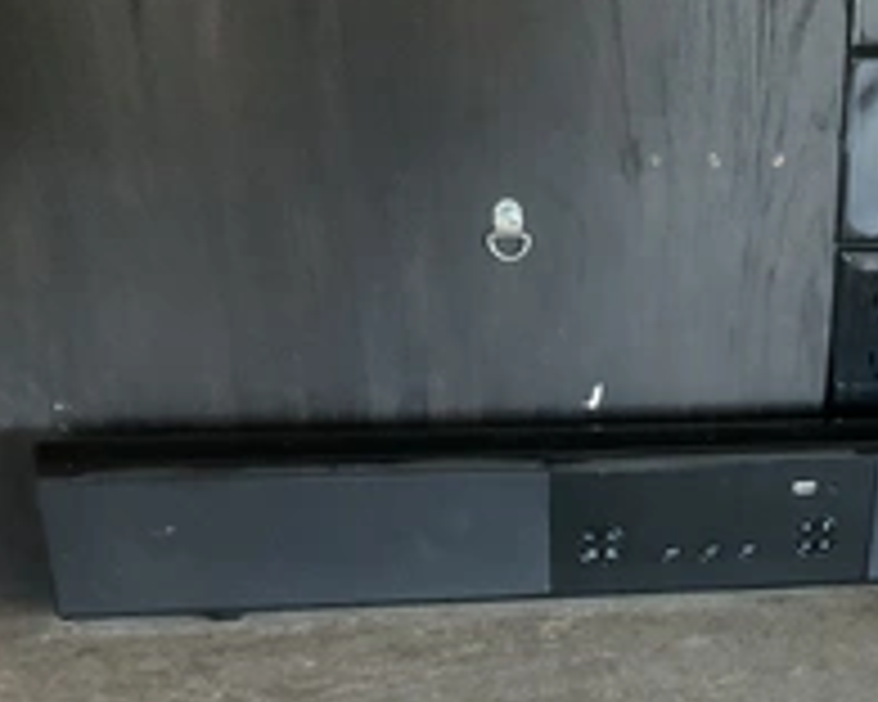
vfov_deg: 25.5
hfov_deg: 31.5
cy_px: 626
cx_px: 716
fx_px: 1507
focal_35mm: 58
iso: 500
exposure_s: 1/30
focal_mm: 3
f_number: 1.8
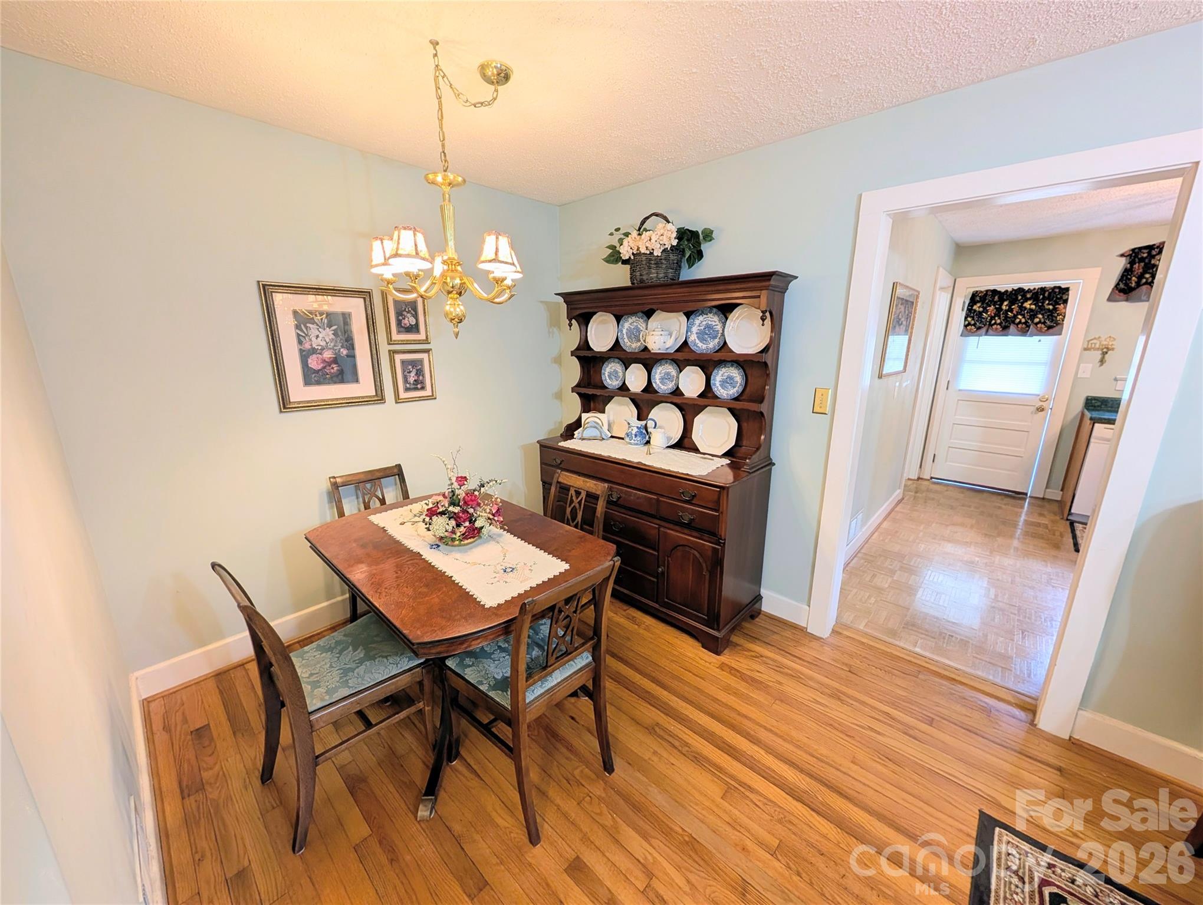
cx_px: 602
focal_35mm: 12
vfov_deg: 94.6
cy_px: 452
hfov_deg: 110.5
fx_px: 418
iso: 61
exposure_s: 1/30
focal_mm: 2.02
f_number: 1.7
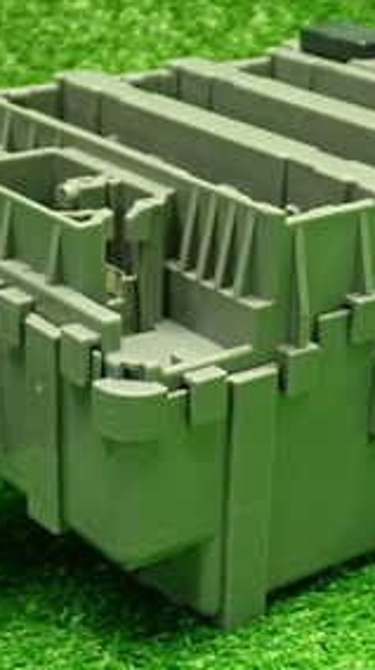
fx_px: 1472
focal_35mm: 83
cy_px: 370
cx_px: 281
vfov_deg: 25.6
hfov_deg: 14.5
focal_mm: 6.37
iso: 400
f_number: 2.5
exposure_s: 1/40
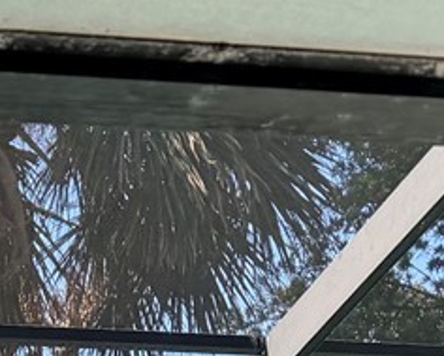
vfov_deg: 8.4
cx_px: -365
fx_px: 2090
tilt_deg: -8.8
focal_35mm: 159
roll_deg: -0.7
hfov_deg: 11.3
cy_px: 1019
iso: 80
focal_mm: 6.76
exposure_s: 1/1901
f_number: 1.78
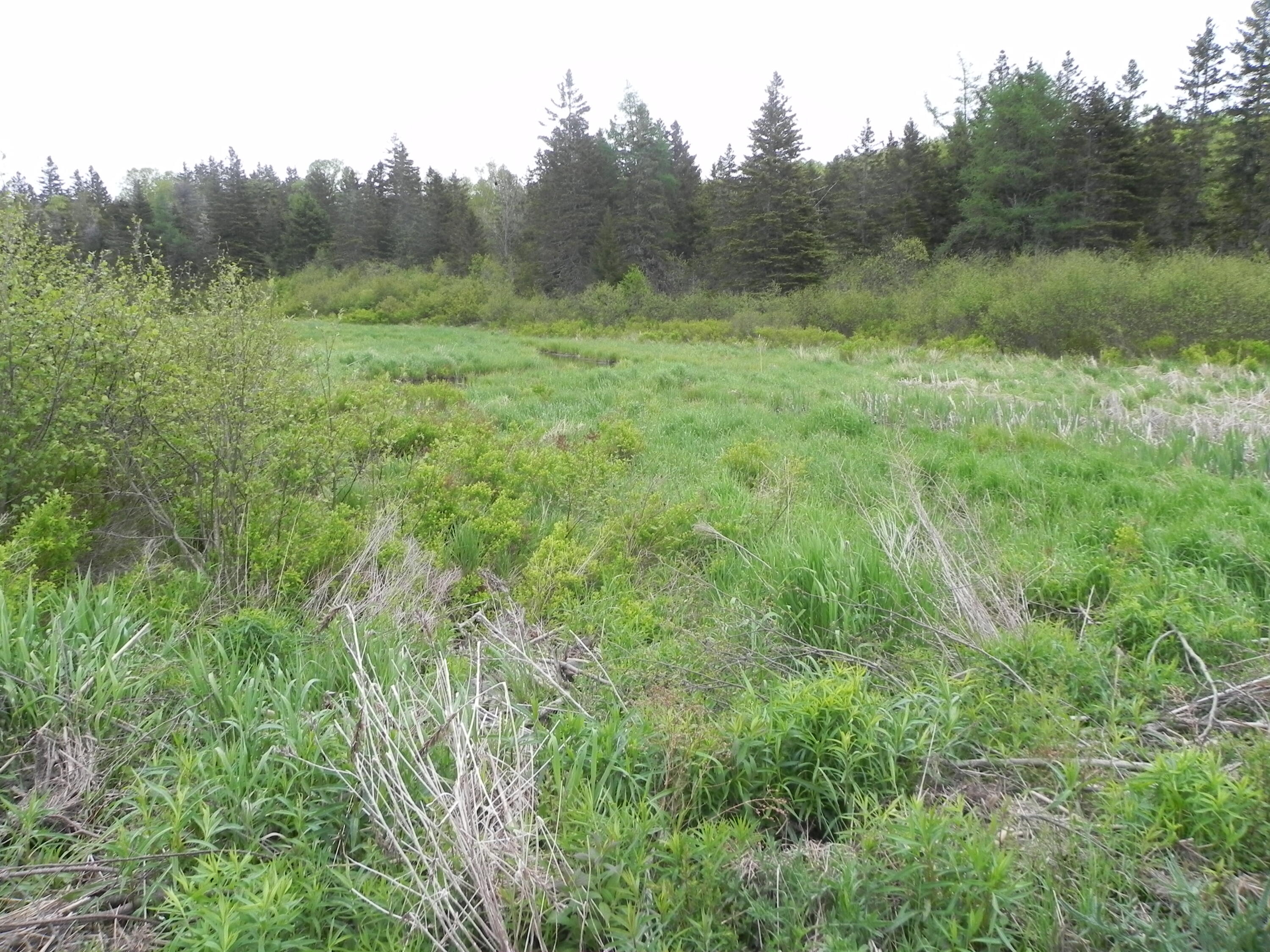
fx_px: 954
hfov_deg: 67.3
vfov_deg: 53.1
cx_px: 635
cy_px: 476
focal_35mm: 26
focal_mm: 4.6
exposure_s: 1/198
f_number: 5.6
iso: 160
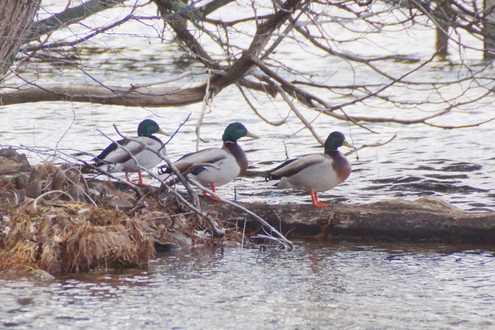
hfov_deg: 5.5
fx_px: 5156
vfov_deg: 3.7
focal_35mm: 375
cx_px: 248
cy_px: 165
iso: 640
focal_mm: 250
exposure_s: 1/400
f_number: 6.3
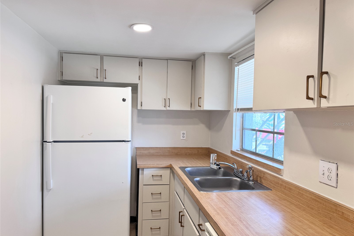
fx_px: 246
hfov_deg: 71.5
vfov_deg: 51.3
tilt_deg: -2.2
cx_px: 177
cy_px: 124
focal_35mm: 25
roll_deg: -0.8
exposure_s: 1/160
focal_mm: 6.76
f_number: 1.78
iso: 100
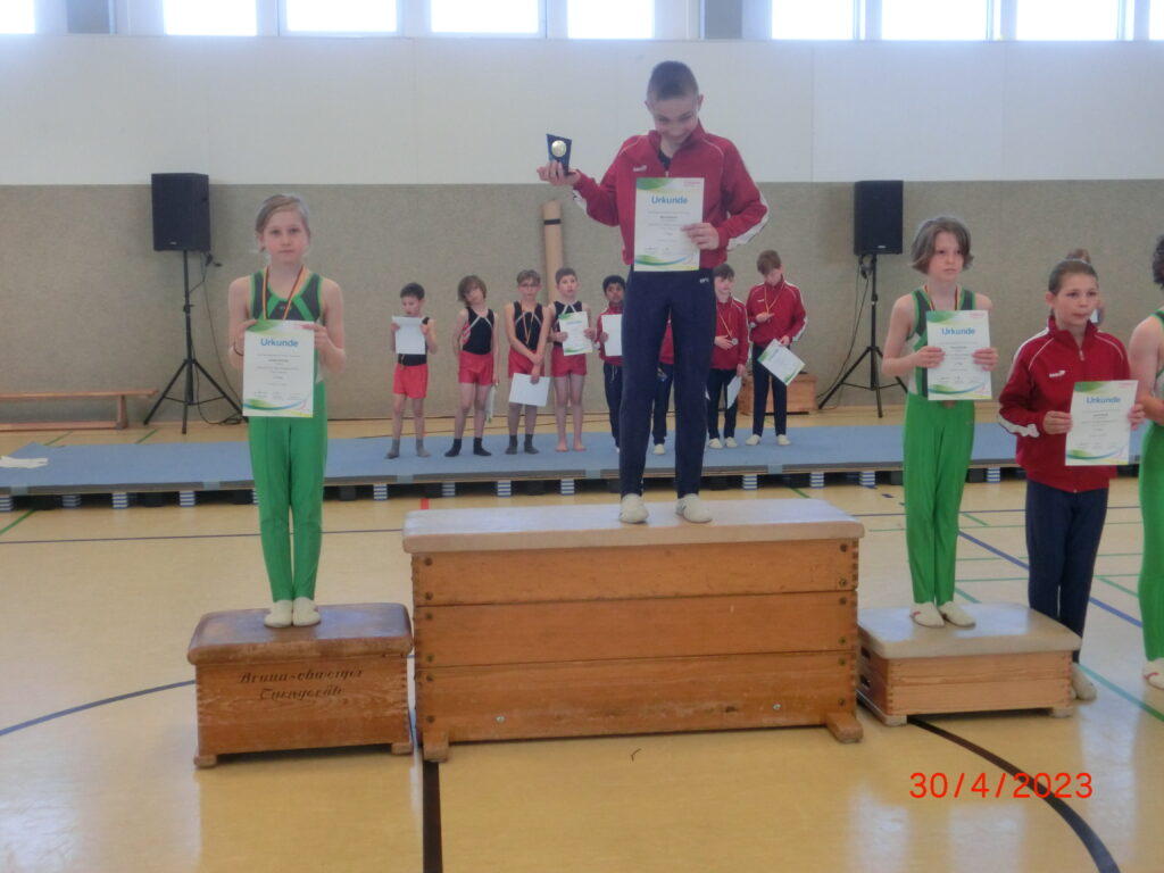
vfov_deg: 36.0
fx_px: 1345
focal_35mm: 40
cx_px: 582
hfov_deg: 46.8
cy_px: 436
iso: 400
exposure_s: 1/125
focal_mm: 7.15
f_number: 4
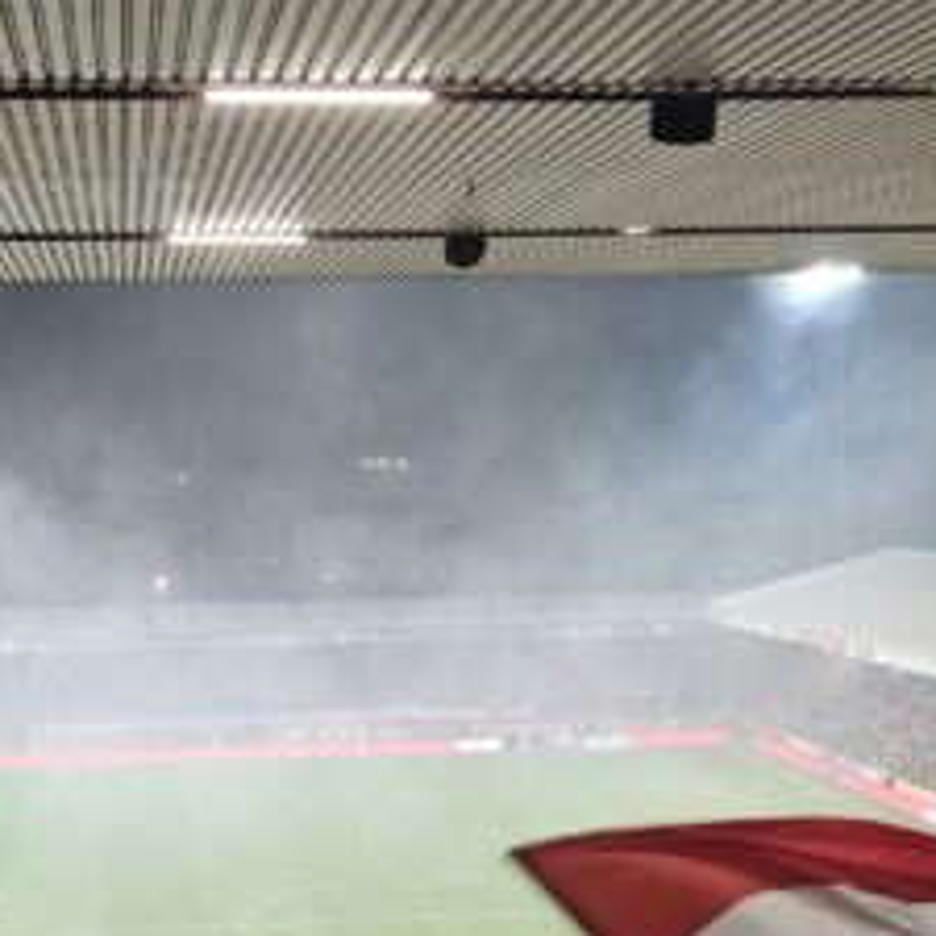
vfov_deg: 27.1
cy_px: 645
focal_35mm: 63
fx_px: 1927
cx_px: 362
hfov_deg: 27.2
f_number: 1.8
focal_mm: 5.4
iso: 250
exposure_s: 1/100
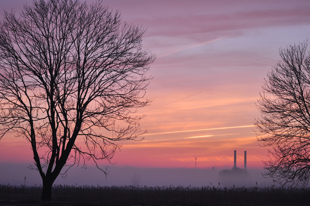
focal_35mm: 105
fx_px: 903
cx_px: 155
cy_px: 103
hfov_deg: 19.5
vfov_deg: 13.0
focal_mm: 70
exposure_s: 1/1000
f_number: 4
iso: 450
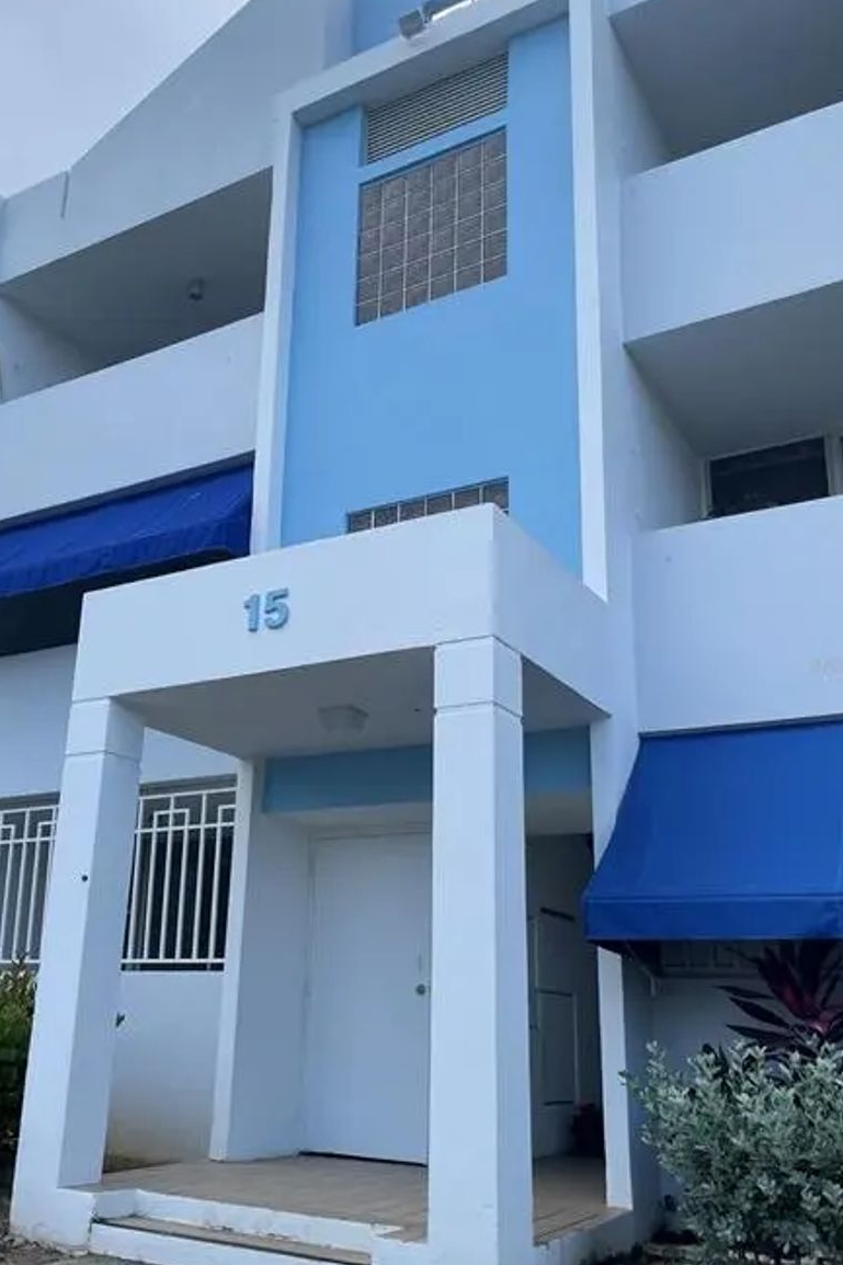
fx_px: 1124
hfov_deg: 40.9
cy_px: 664
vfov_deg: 58.7
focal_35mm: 32
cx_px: 337
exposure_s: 1/1171
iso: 32
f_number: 1.6
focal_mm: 4.2
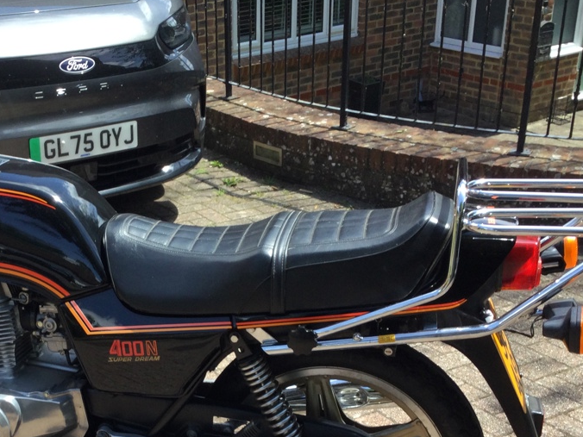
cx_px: 167
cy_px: 349
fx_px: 926
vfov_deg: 26.1
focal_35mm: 55
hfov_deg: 34.4
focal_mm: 3.3
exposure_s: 1/360
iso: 25
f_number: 2.4
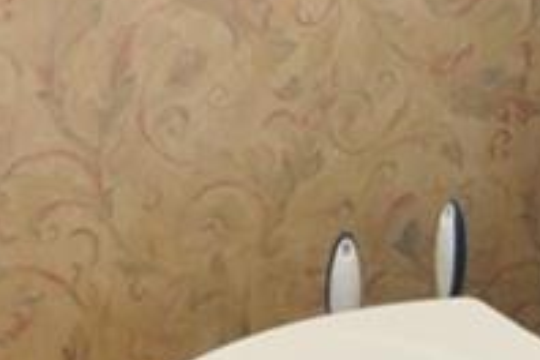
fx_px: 3368
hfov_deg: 9.1
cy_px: 97
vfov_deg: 6.1
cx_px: 513
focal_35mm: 225
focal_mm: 29
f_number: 6.3
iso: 1250
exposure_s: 1/60
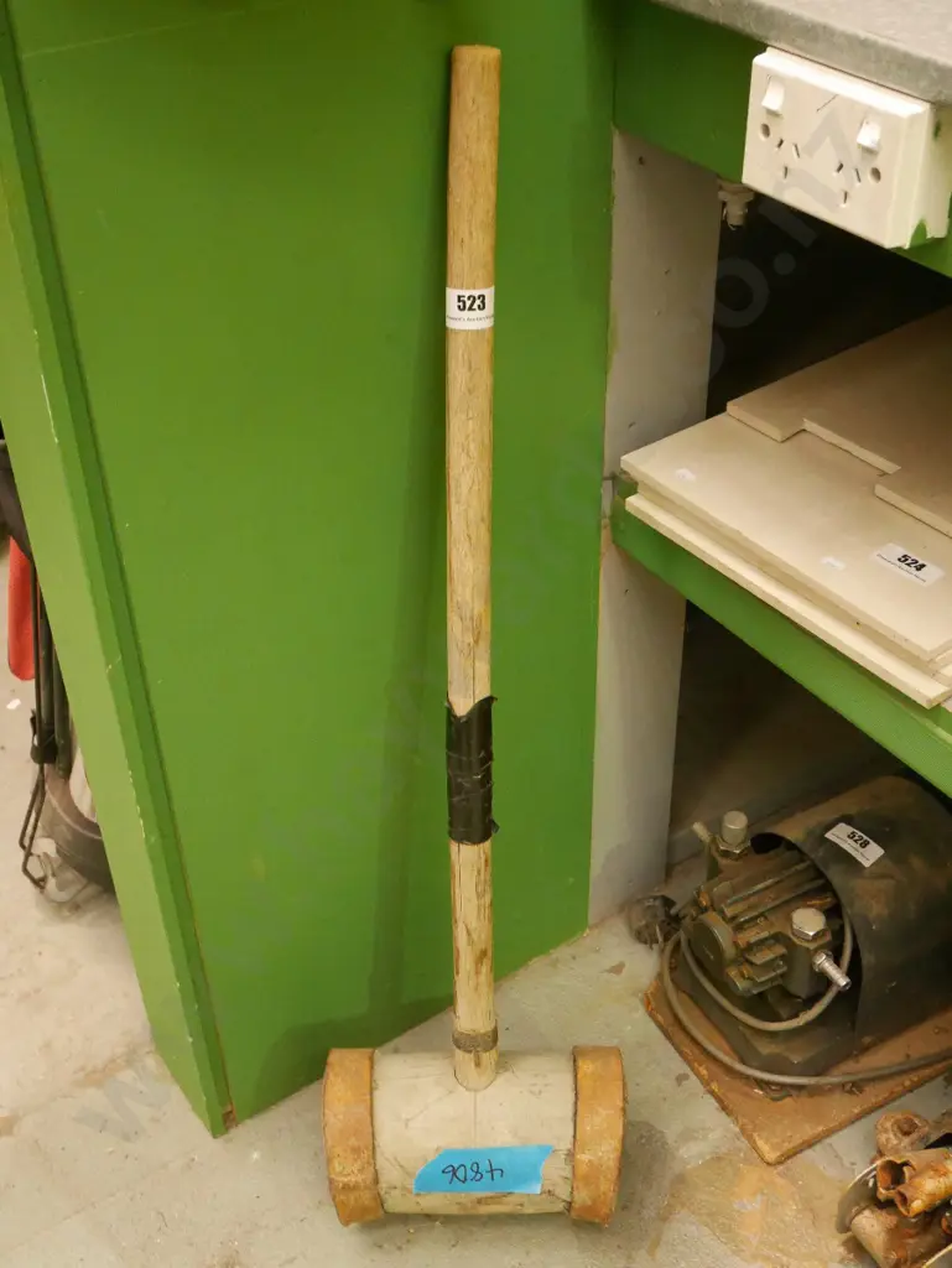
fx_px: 1539
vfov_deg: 44.8
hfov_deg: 34.4
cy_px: 634
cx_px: 476
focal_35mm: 42
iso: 3200
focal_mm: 21
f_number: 4.7
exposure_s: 1/30
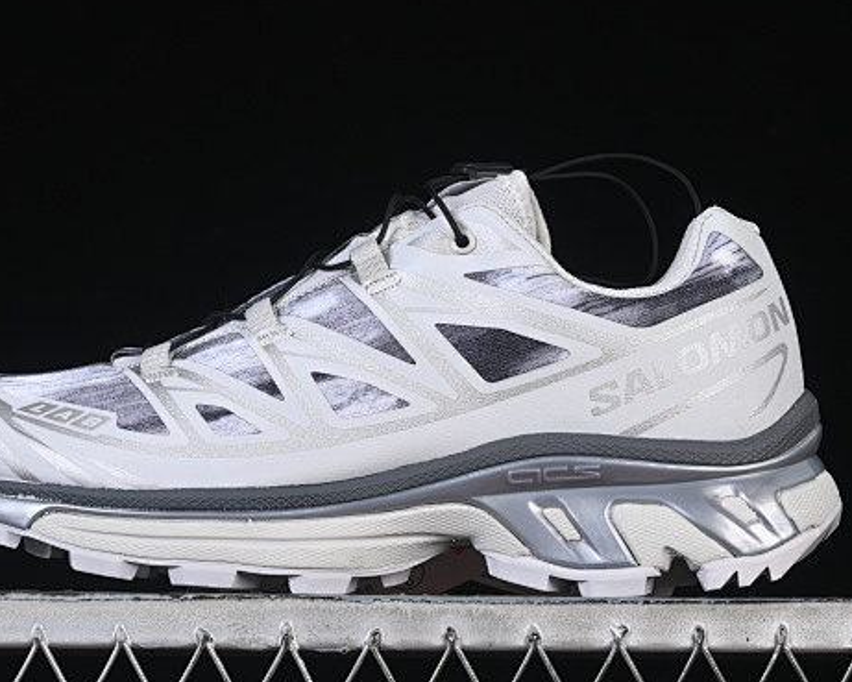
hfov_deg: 15.8
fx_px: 3077
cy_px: 291
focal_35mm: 122
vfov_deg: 12.6
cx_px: 377
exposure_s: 1/80
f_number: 8
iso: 160
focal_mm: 50
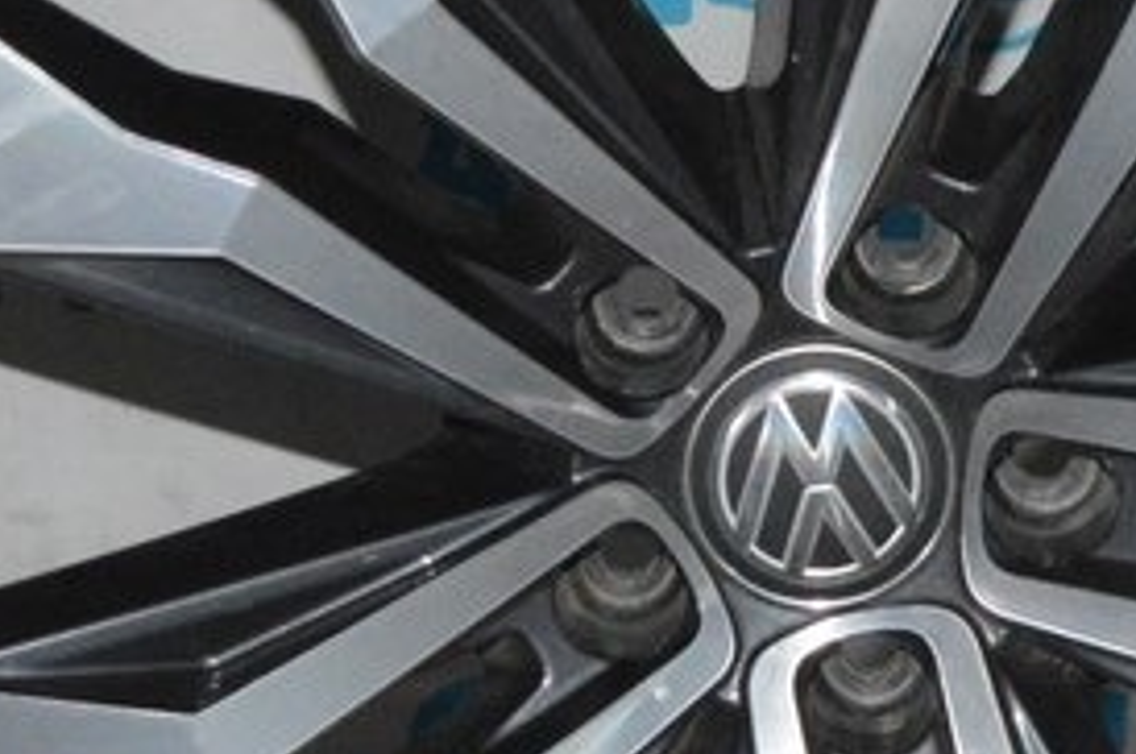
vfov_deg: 8.2
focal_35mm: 168
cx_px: 750
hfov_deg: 12.2
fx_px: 5295
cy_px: 379
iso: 3200
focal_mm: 30
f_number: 4.2
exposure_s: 1/60
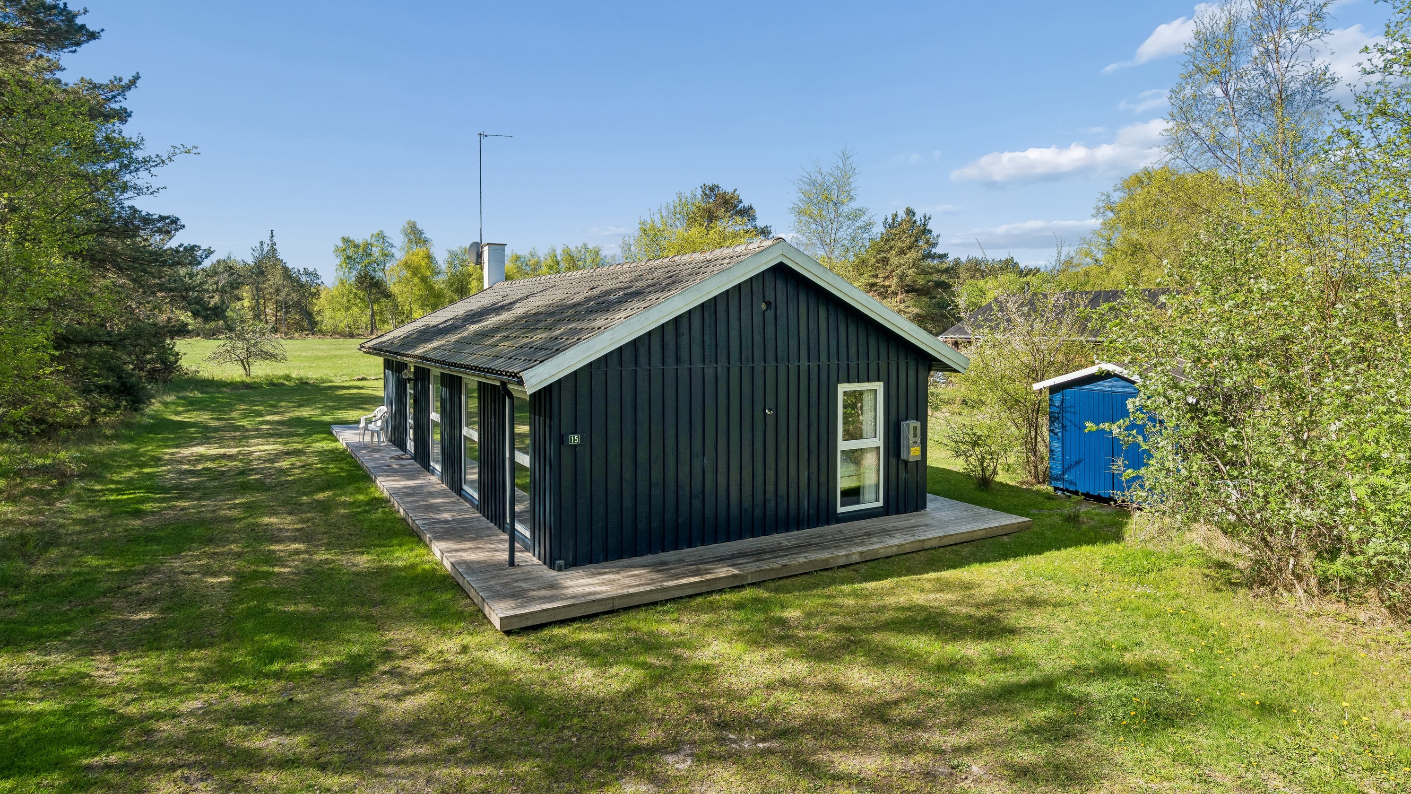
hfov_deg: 86.6
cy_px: 451
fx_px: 748
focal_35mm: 20
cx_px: 709
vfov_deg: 55.7
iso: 400
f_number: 8
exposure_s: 1/500
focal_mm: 19
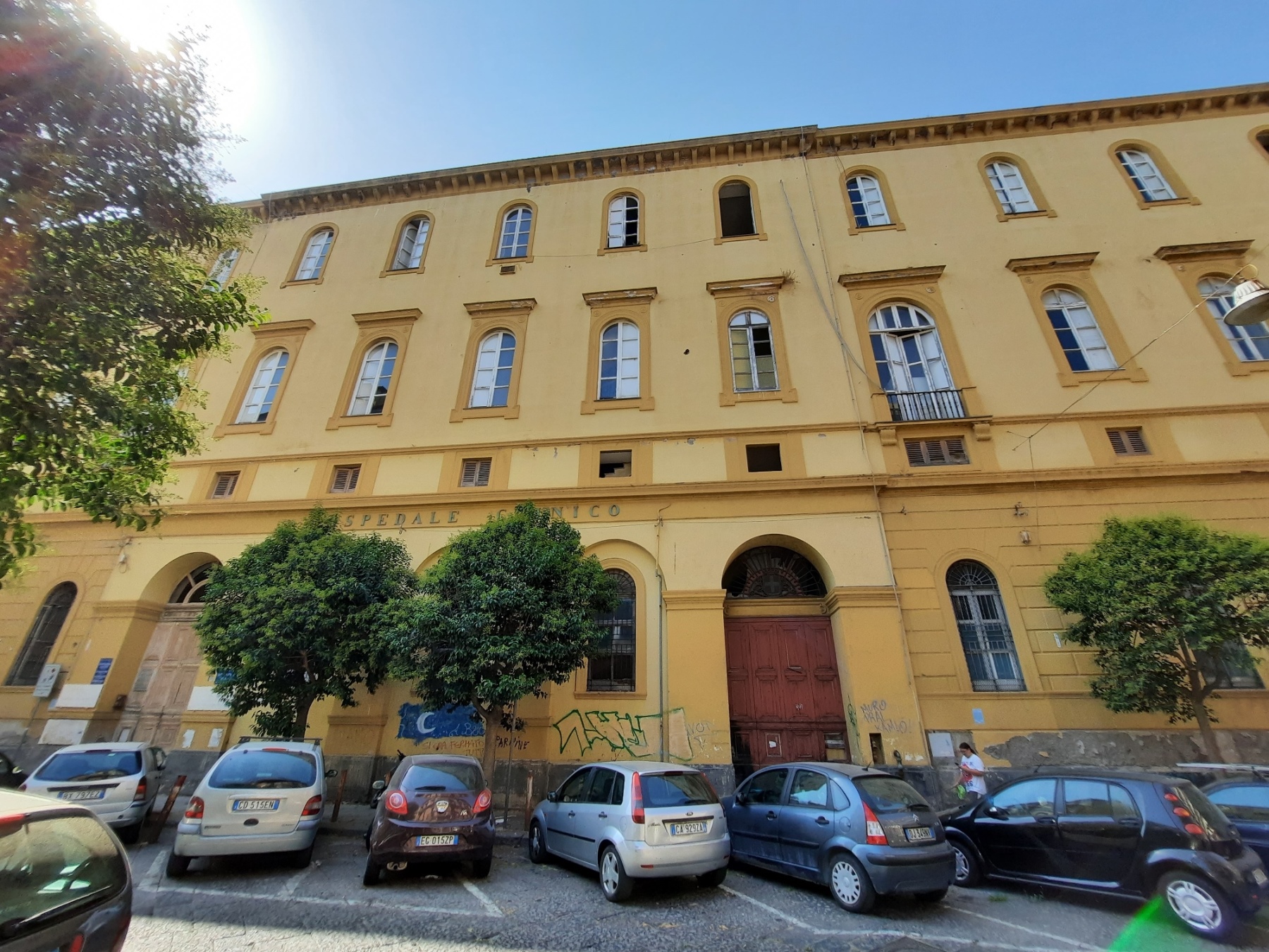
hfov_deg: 106.2
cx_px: 634
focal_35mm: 13
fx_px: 477
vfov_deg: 89.9
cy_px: 476
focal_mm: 1.74
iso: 40
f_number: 2.2
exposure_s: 1/557
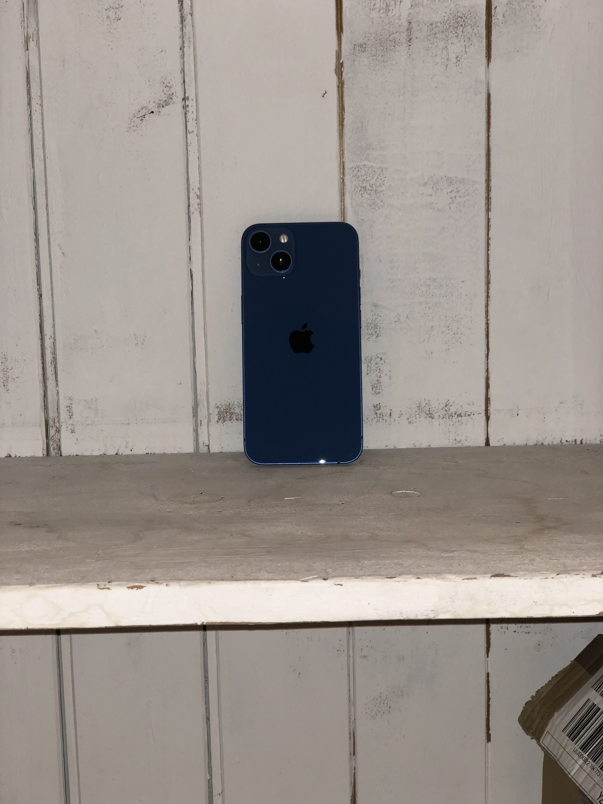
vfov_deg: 36.8
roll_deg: +2.1
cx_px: 302
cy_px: 402
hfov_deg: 28.0
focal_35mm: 52
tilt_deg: -8.5
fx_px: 1208
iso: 25
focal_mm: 6
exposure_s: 1/33
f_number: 2.4
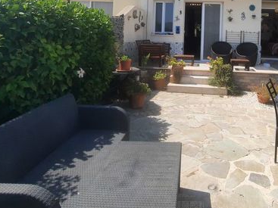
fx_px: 201
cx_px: 196
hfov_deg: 66.6
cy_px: 32
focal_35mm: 25
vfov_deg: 50.3
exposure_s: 1/1585
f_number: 2.2
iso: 40
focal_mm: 1.74
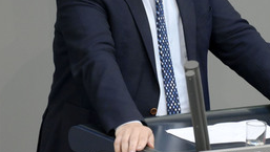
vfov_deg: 1.6
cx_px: 174
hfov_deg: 2.9
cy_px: 13
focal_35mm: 752
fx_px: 5388
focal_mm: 410
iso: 8000
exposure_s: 1/320
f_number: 5.6
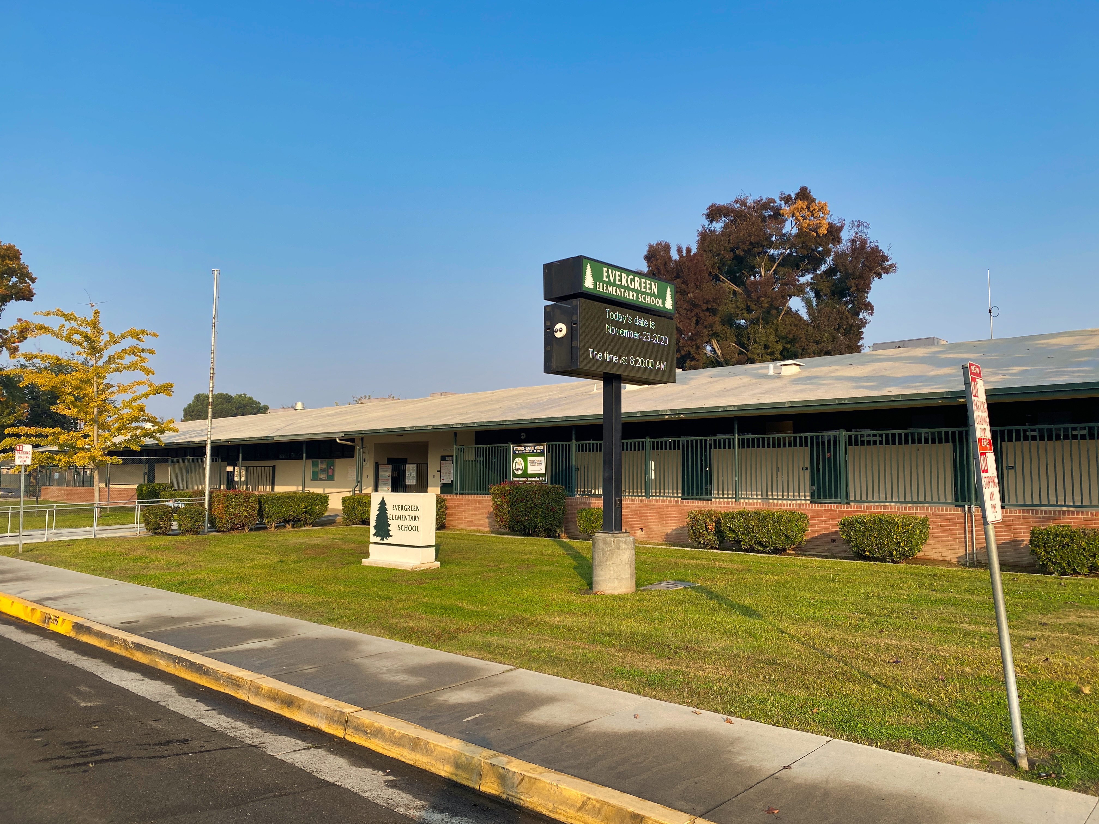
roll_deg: +0.7
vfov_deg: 53.1
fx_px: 825
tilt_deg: +4.2
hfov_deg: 67.3
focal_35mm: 26
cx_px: 550
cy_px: 412
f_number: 1.8
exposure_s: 1/1653
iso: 32
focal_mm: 4.25
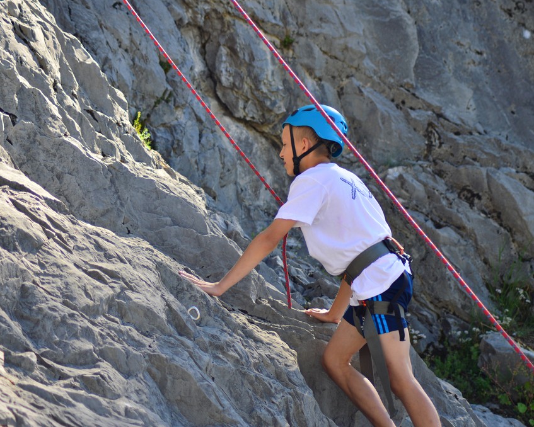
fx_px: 1881
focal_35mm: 119
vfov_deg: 13.0
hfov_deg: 16.2
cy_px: 213
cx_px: 262
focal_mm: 70
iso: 100
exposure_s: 1/320
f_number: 4
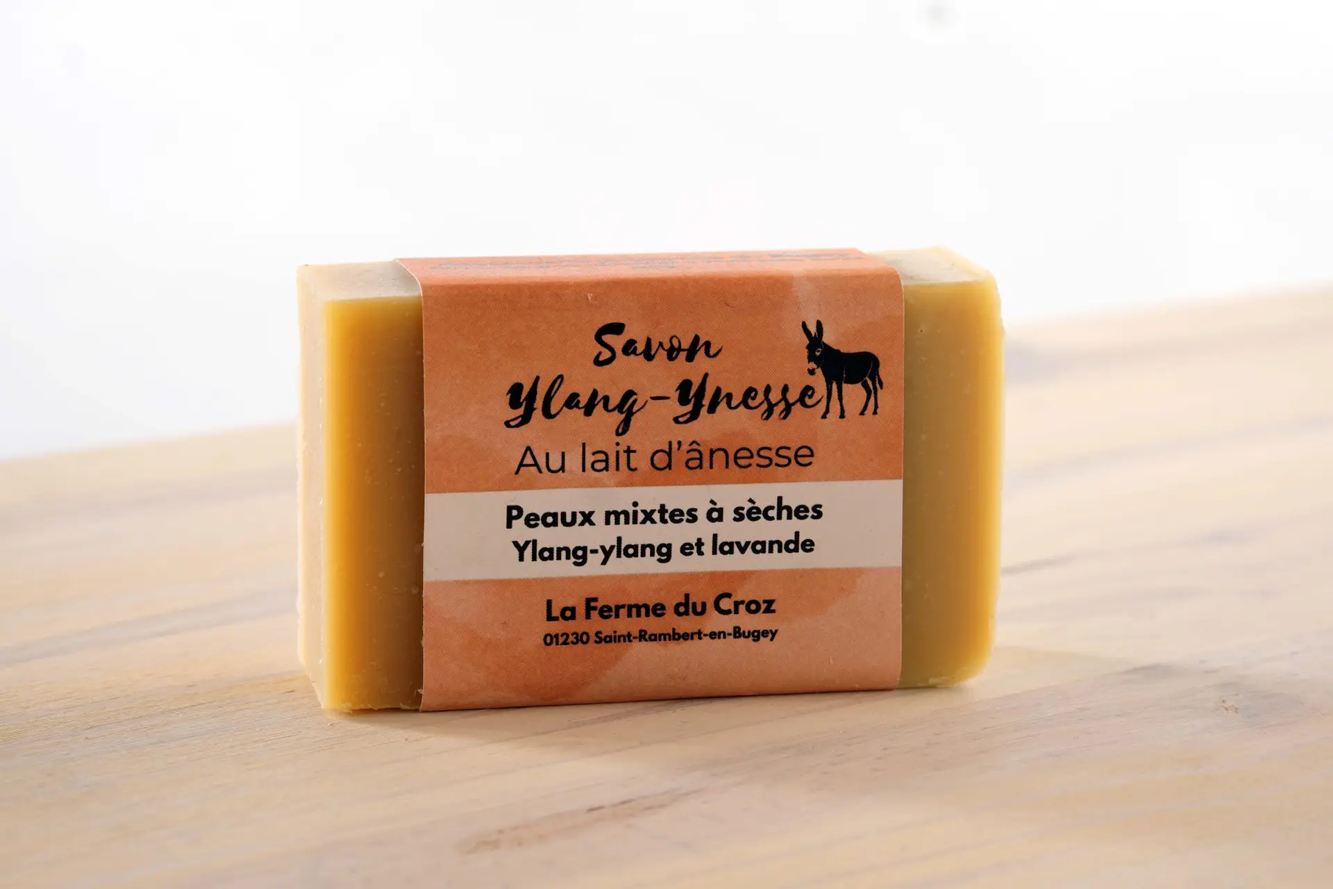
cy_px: 444
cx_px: 666
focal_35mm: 84
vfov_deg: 16.3
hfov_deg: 24.2
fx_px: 3110
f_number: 8
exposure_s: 1/6.5
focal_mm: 56
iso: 80
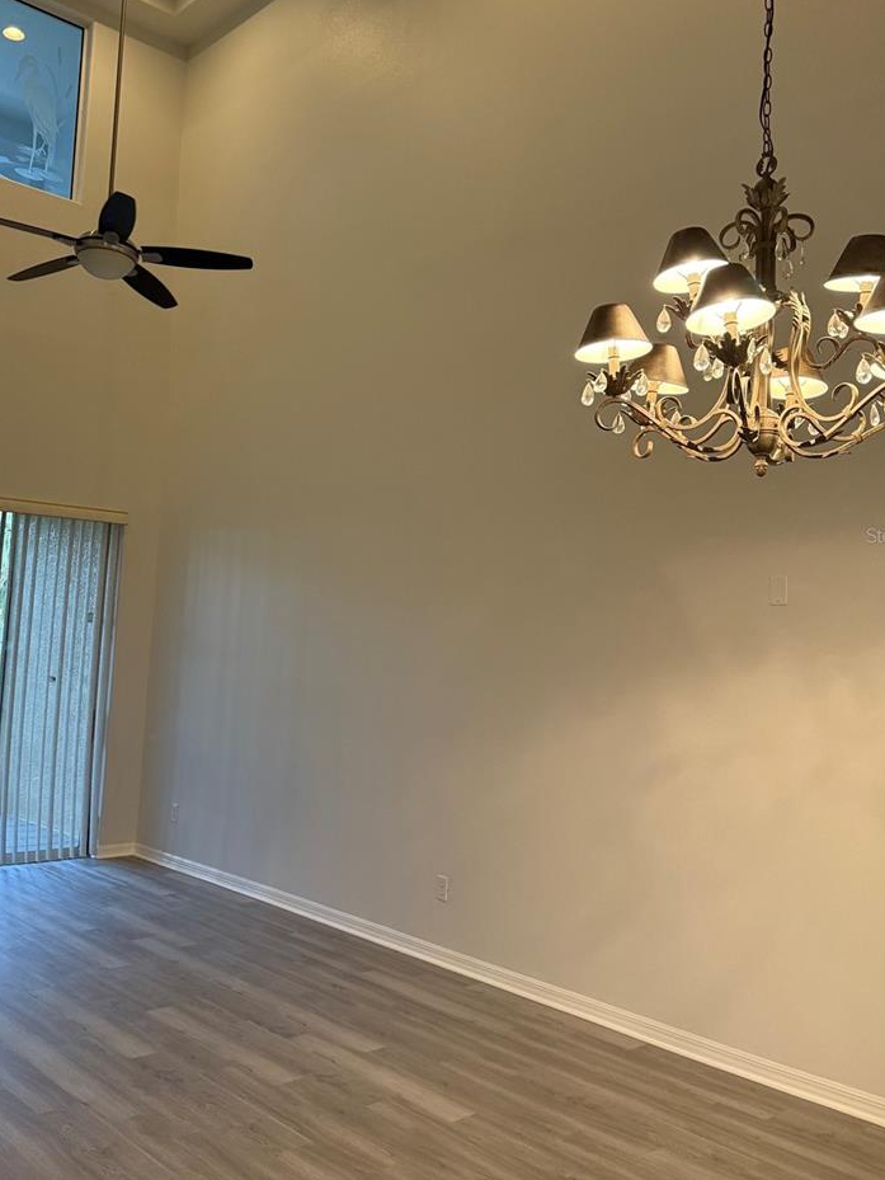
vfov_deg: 58.2
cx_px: 385
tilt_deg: +6.9
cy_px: 535
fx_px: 1056
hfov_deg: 45.3
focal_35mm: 31
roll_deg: -3.1
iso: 320
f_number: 1.78
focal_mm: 6.76
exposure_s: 1/120
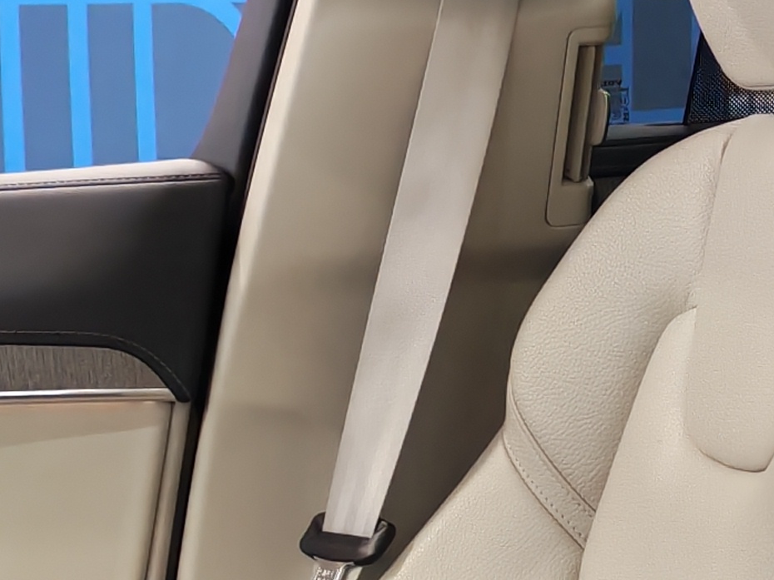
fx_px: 3152
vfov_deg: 10.5
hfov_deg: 13.9
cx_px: 626
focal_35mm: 141
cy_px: 141
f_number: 1.9
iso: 2487
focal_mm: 6.12
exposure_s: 1/100
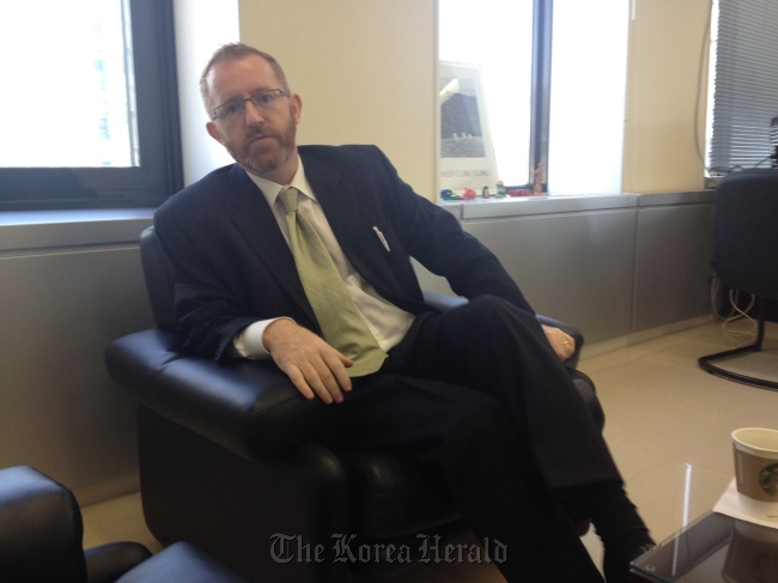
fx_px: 786
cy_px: 292
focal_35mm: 35
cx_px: 389
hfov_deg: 52.6
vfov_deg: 40.7
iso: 64
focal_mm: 4.28
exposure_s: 1/30
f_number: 2.4
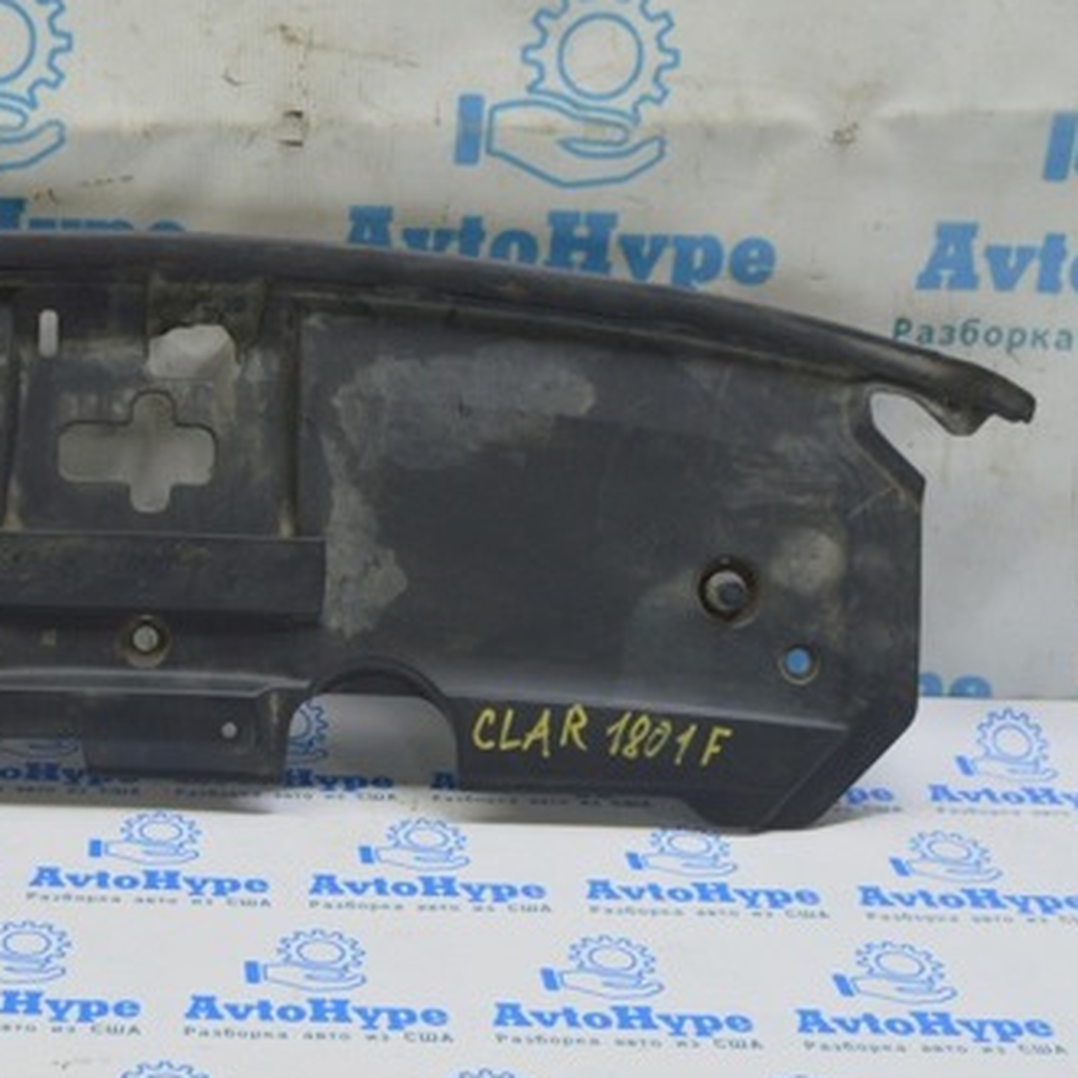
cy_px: 480
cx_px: 160
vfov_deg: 26.9
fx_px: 2255
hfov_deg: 26.2
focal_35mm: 64
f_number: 5.6
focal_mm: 26
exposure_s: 1/25
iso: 400
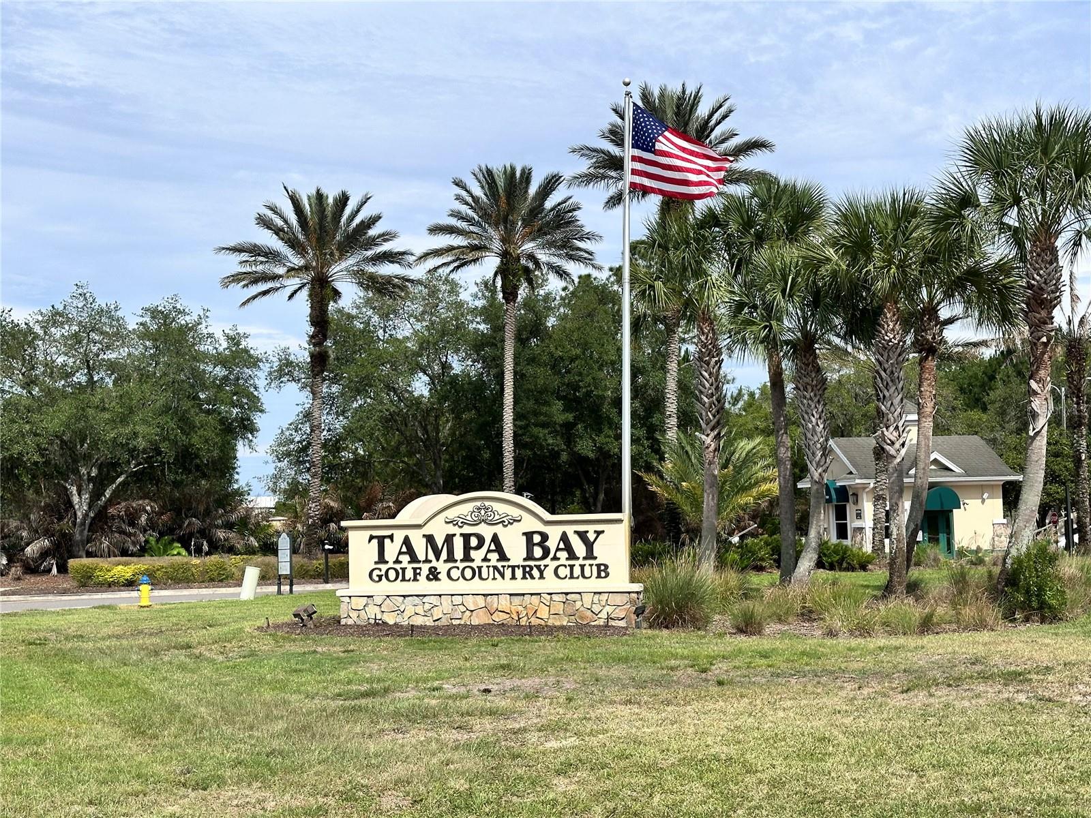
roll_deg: +1.2
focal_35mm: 48
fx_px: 1513
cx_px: 546
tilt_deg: +3.7
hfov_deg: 39.7
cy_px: 409
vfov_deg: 30.3
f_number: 1.78
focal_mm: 6.86
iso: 64
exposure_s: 1/4566
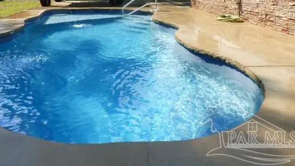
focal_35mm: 29
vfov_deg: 37.9
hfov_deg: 65.3
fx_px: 227
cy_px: 21
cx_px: 115
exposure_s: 1/640
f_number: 4
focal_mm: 3.58
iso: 100
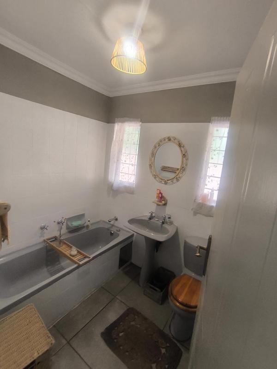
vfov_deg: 94.5
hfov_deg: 78.1
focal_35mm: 16
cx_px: 138
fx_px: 171
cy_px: 184
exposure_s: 1/50
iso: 200
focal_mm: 1.65
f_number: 2.2
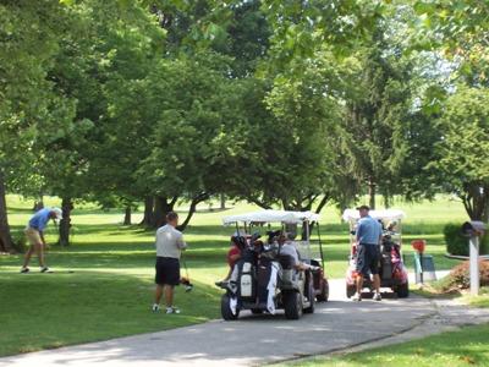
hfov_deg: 18.2
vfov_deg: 13.7
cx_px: 244
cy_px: 184
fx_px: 1526
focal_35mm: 108
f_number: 4.8
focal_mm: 18.6
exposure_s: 1/125
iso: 80
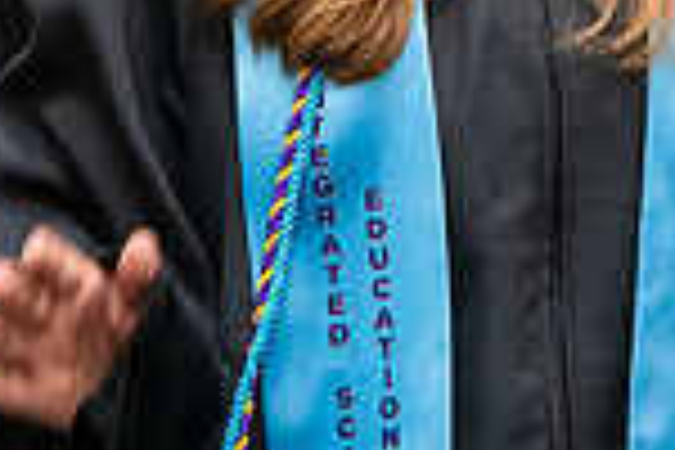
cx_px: 482
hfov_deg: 3.4
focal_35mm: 601
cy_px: -299
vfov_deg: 2.3
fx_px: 11268
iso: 3200
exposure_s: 1/200
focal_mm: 155
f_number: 3.2
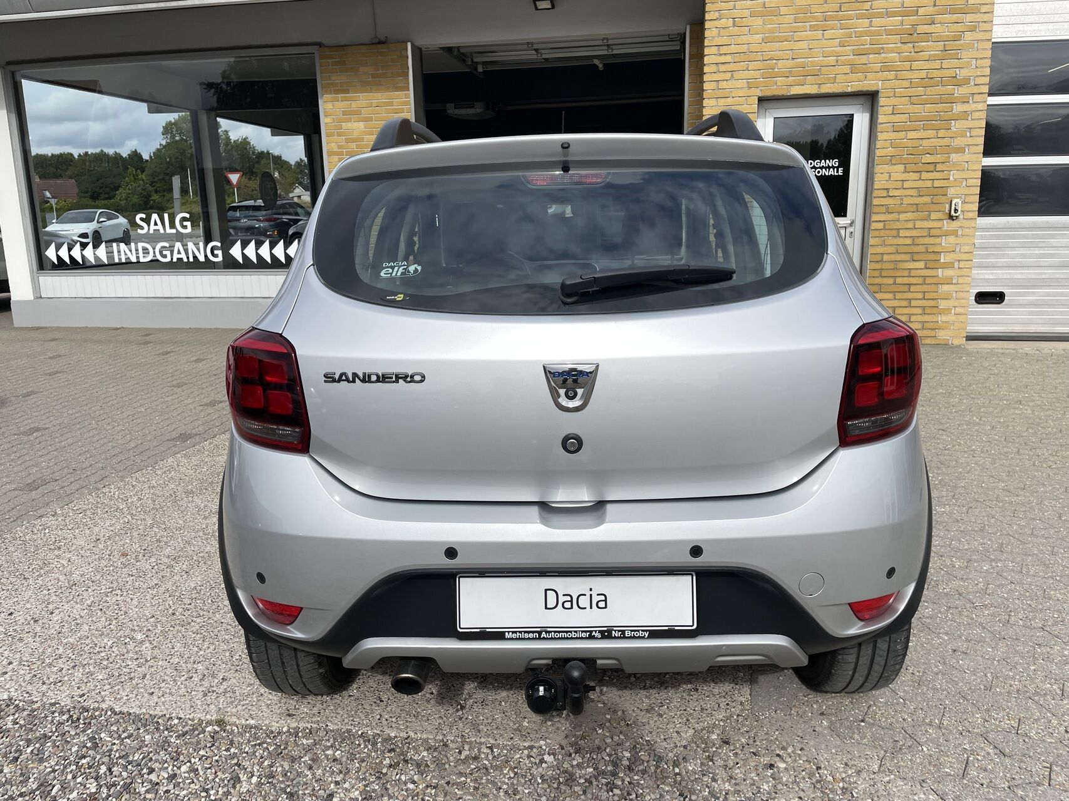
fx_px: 803
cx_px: 534
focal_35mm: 26
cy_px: 400
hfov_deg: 67.3
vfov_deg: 53.1
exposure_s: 1/3861
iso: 32
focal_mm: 4.2
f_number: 1.6
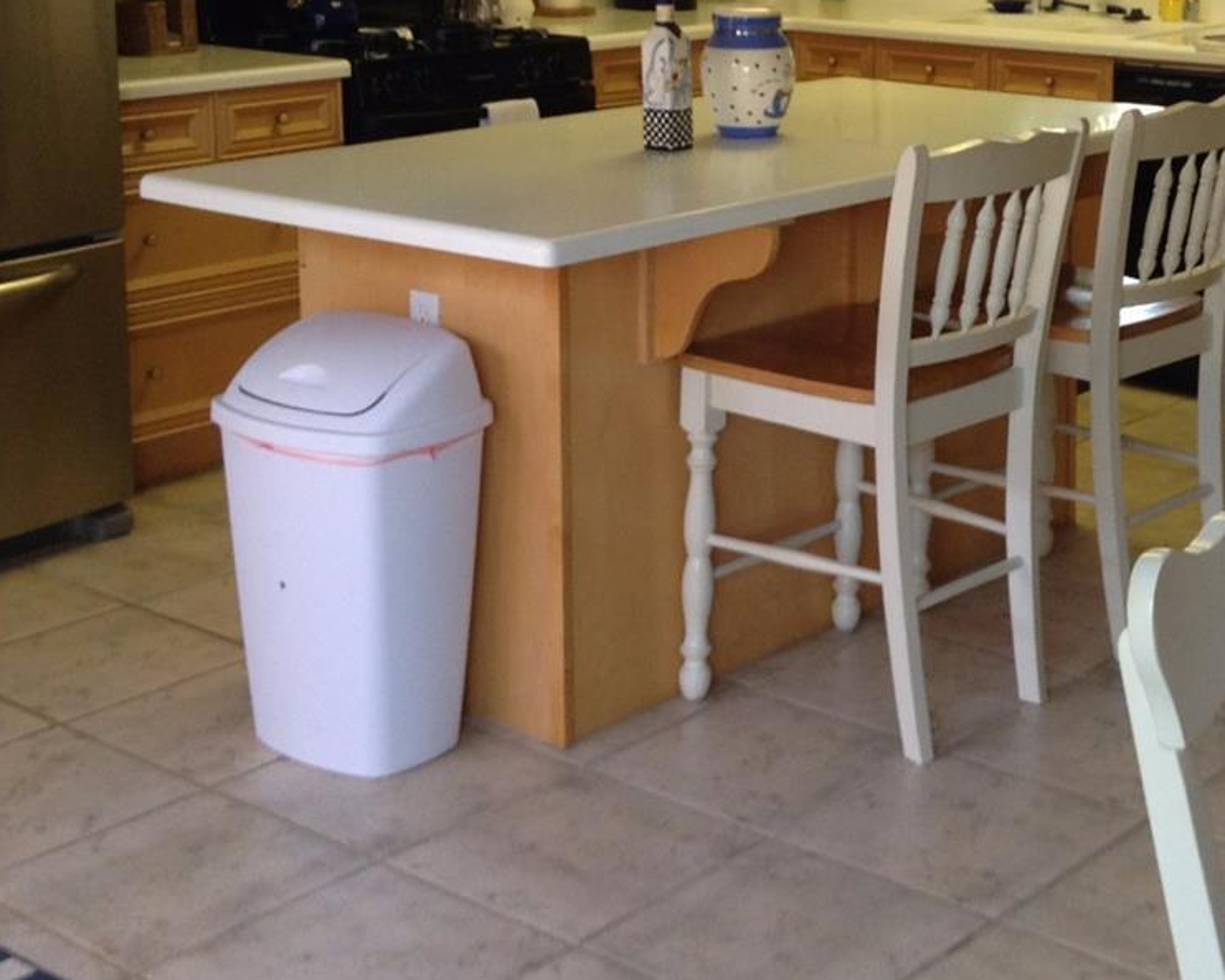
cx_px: 878
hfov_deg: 28.8
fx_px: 2357
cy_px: 144
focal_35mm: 65
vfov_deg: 23.0
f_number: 2.4
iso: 50
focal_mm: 3.3
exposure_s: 1/24
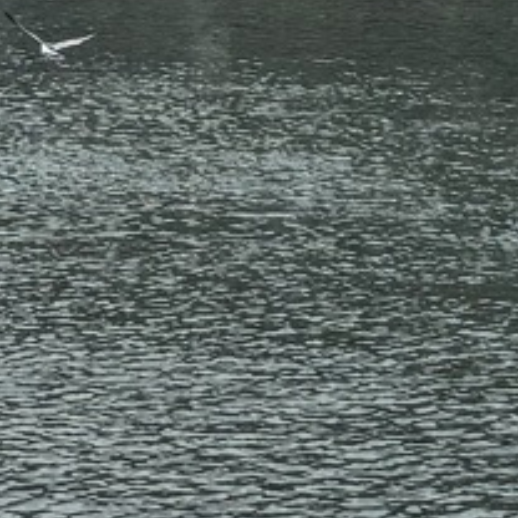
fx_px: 3454
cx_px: 164
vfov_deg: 8.5
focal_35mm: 204
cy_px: -35
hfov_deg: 8.6
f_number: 1.78
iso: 80
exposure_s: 1/7937
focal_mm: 6.86
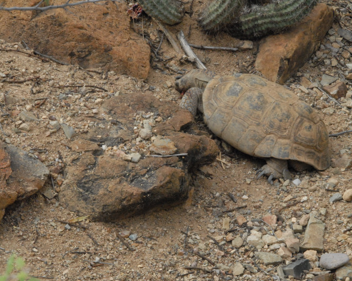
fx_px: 1329
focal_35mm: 128
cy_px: 140
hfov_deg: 15.1
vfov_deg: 12.1
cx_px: 190
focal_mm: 75
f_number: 13
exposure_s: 1/640
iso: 1600
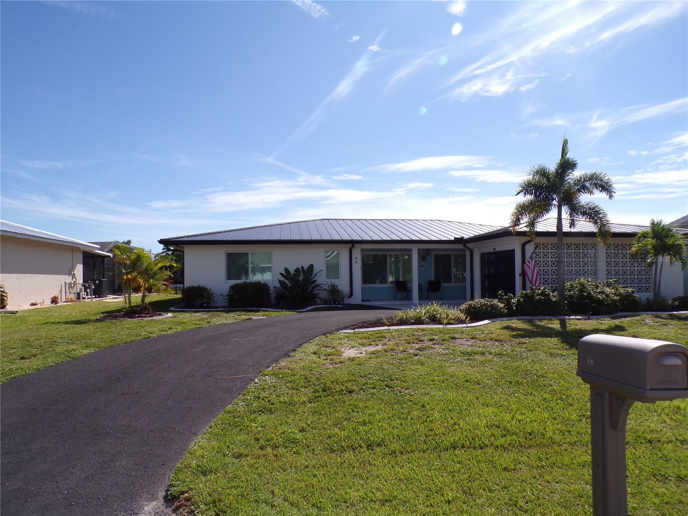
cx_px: 344
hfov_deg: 71.6
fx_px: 477
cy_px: 258
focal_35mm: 24
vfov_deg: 56.8
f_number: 5.8
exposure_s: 1/420
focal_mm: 4.3
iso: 80
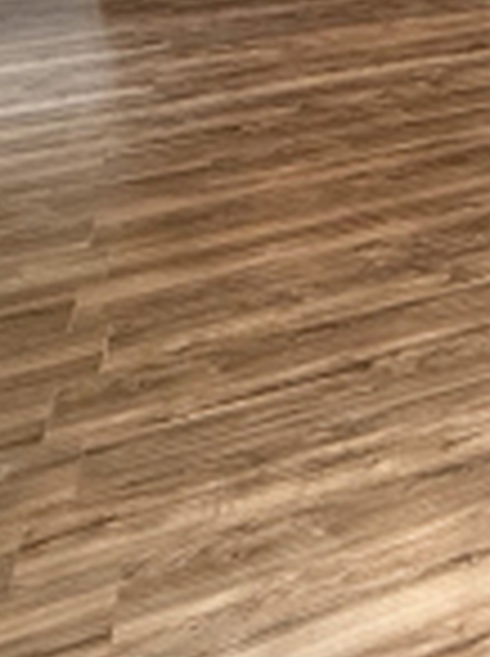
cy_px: -94
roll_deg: -1.5
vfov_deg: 27.3
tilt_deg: -14.5
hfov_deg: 17.6
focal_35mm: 64
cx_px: 928
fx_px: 1211
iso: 160
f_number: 2.2
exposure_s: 1/120
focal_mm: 2.22
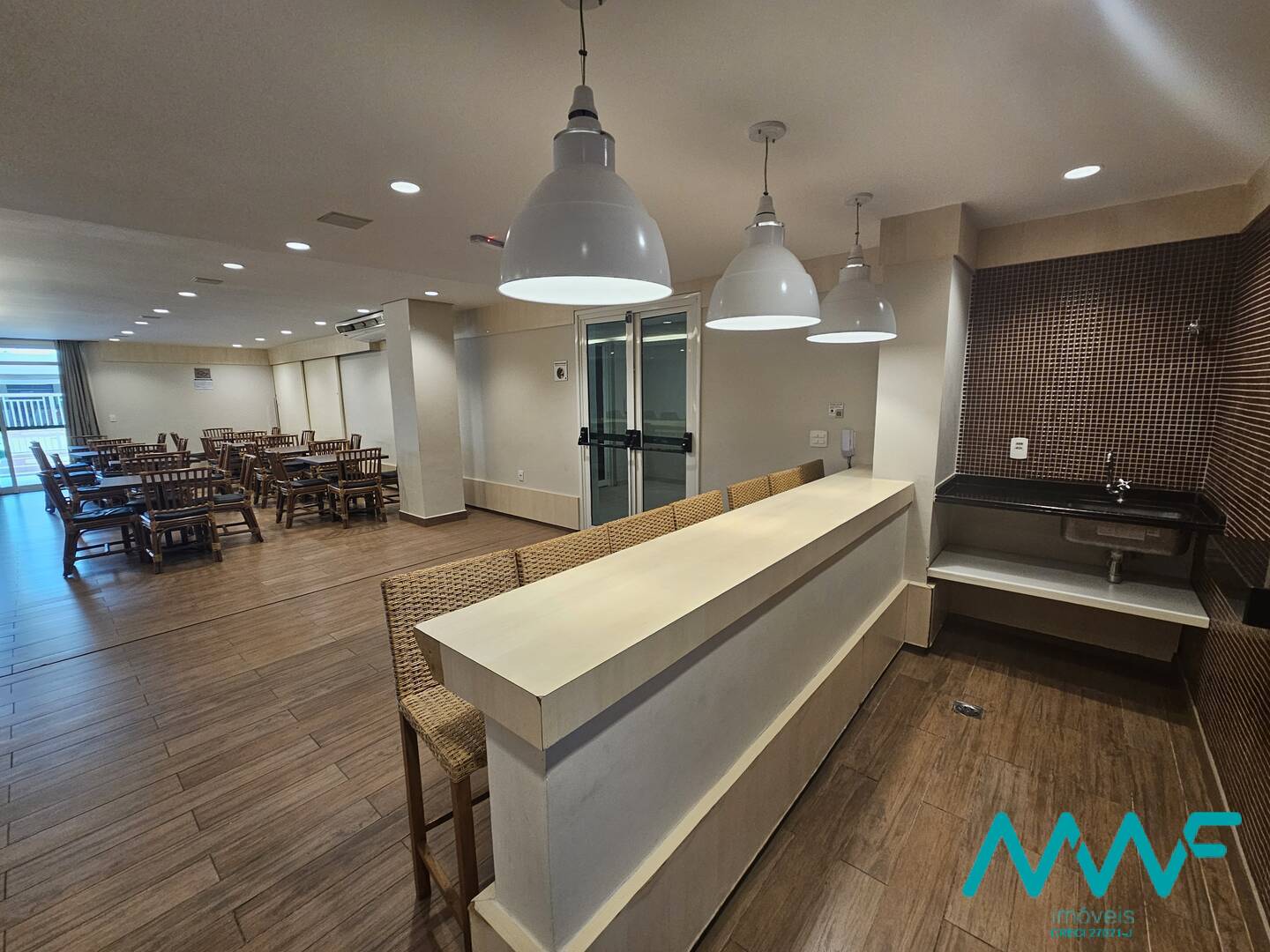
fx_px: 477
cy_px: 476
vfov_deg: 89.9
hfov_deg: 106.2
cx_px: 635
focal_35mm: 13
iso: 250
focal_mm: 2.2
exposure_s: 1/60
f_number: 2.2
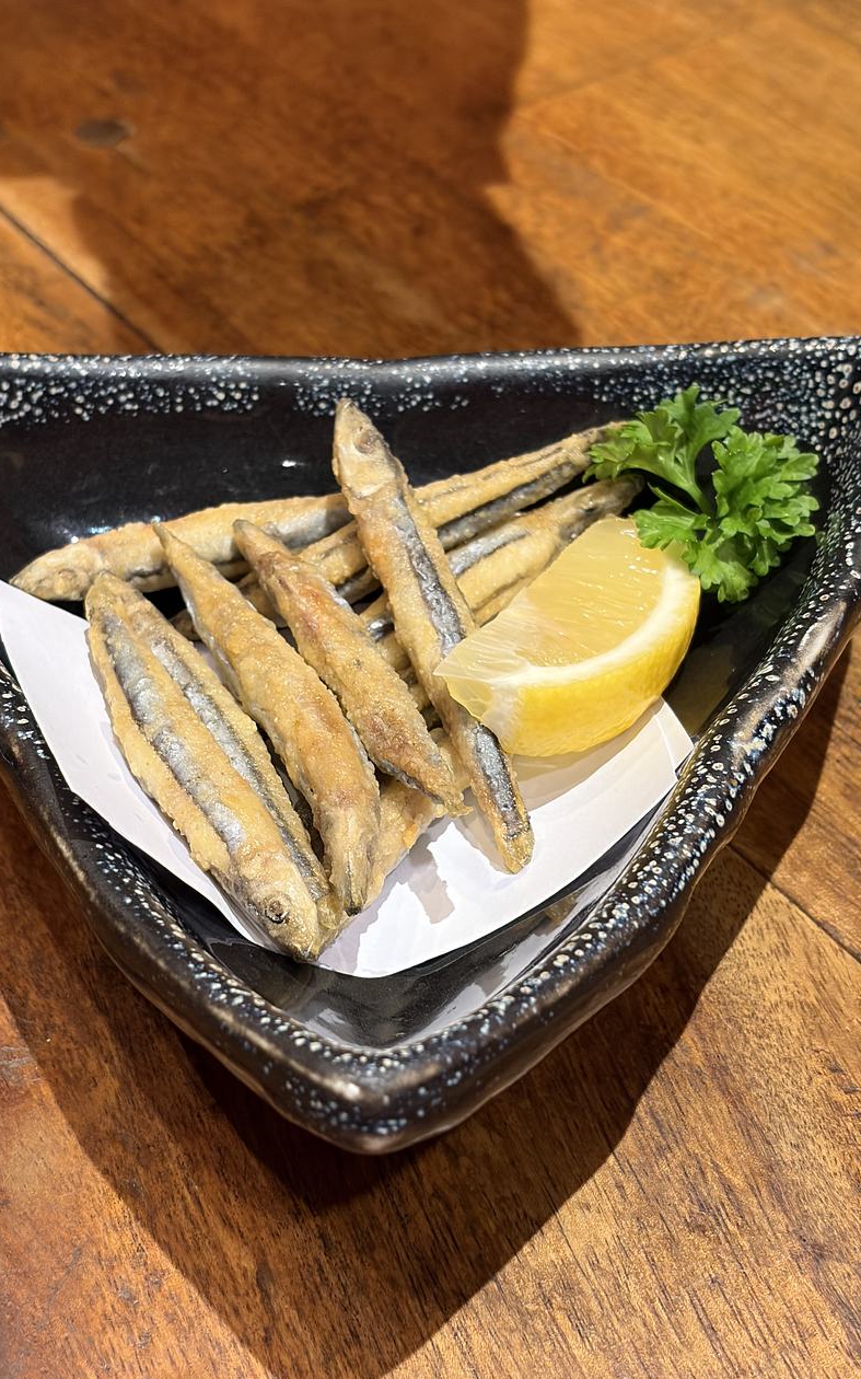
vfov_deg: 36.3
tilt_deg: -44.8
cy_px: 684
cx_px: 396
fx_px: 2103
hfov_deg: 23.1
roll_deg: +2.5
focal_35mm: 56
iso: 125
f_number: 1.6
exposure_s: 1/33
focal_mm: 5.96
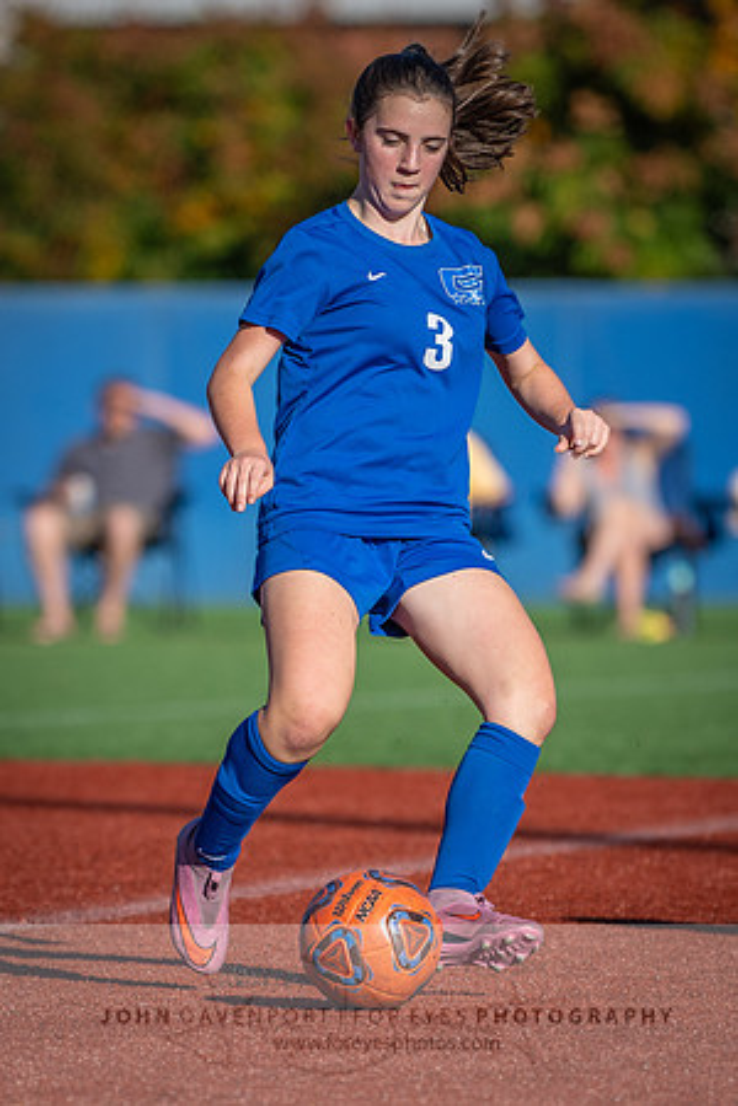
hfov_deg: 2.6
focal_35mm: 533
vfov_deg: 3.9
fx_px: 16383
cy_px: 585
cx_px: 254
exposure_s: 1/3200
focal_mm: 200
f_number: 2.8
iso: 180
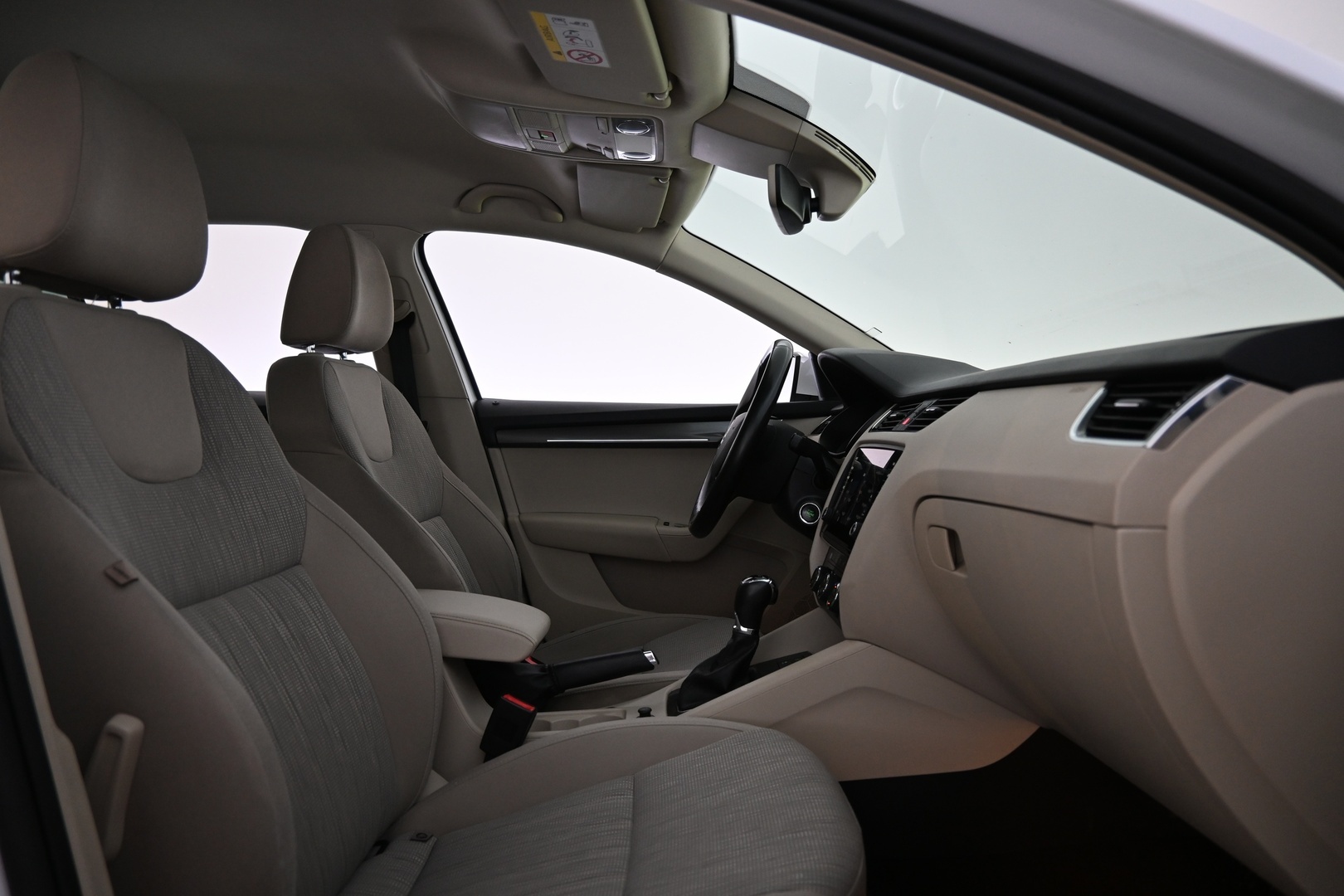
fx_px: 896
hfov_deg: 73.7
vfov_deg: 53.1
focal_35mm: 24
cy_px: 448
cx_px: 672
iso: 800
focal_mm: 16
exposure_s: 1/25
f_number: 3.5
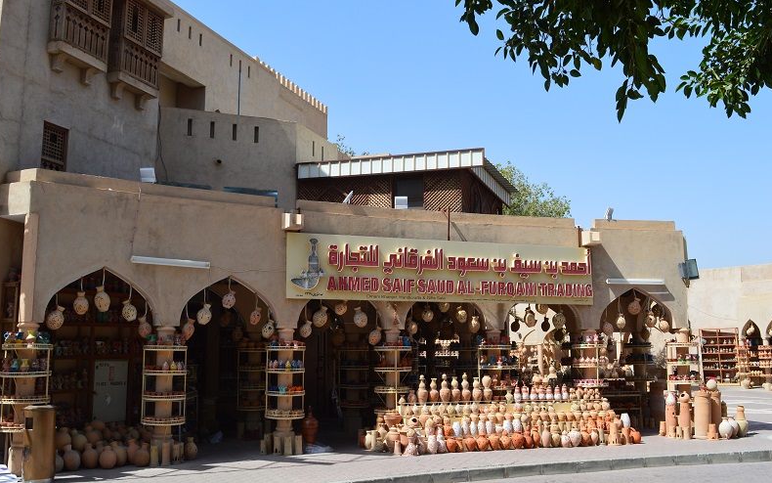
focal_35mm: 34
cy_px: 243
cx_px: 384
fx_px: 715
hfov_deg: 56.7
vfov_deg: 37.3
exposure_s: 1/400
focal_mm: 22
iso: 400
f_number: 11
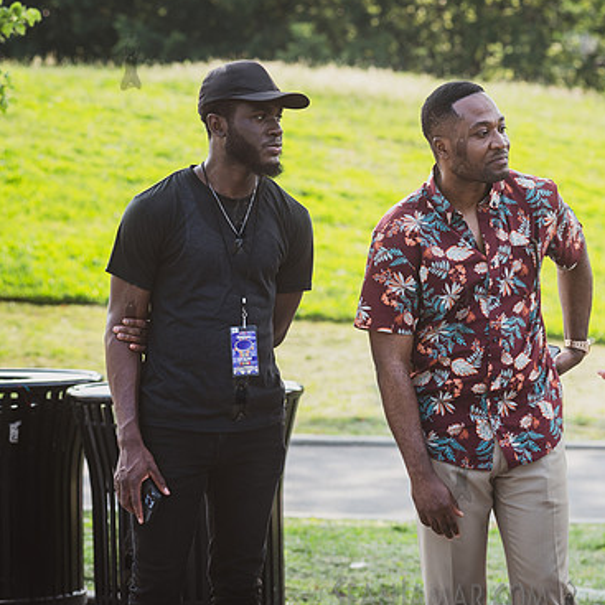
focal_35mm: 152
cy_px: 307
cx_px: 477
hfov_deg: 11.5
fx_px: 3006
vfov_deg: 11.5
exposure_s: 1/320
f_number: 4.5
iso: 200
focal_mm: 105
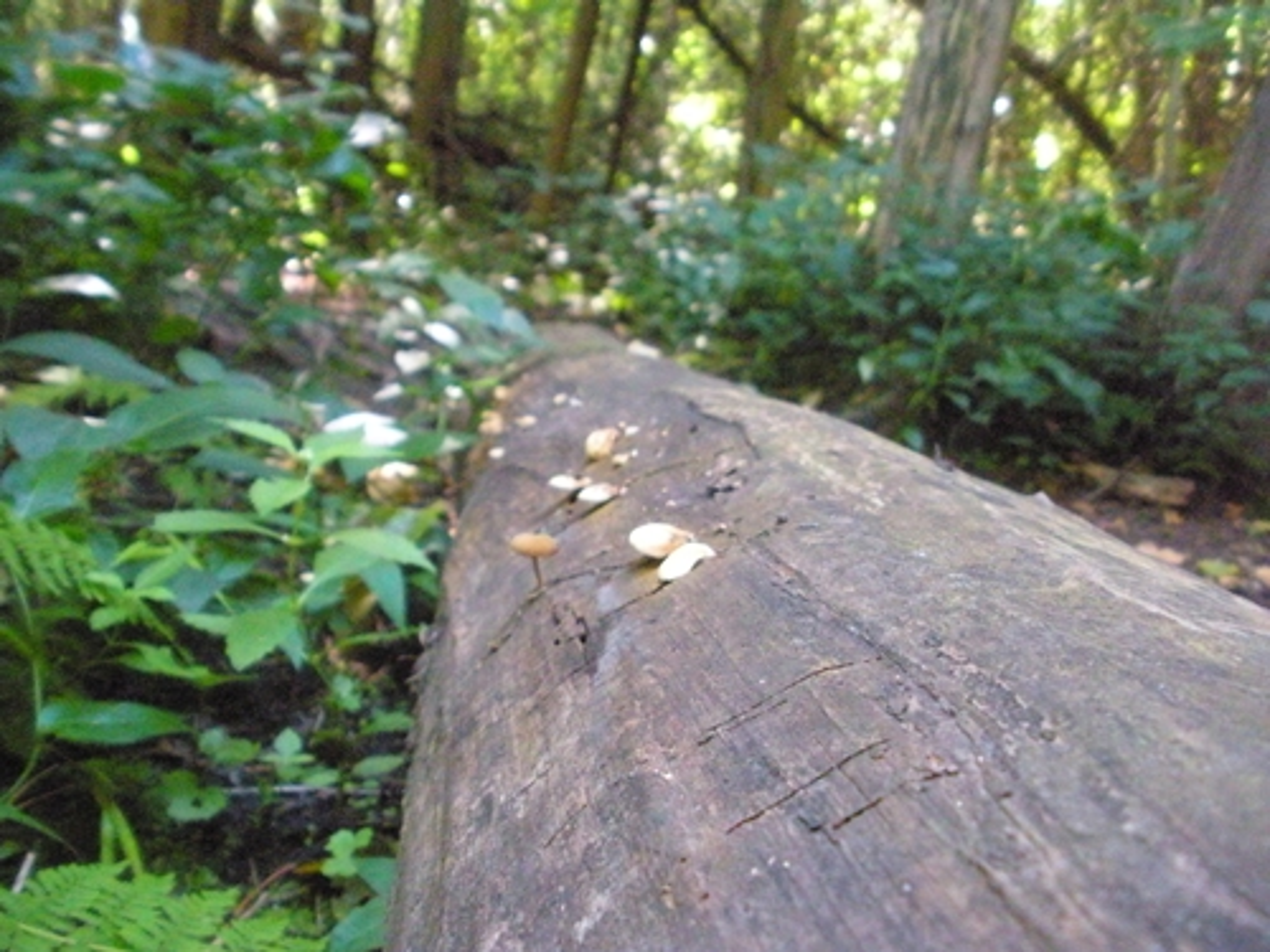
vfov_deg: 39.7
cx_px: 635
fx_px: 1321
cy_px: 476
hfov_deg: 51.4
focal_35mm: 36
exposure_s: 1/81.4
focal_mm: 6.3
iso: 1600
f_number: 3.5
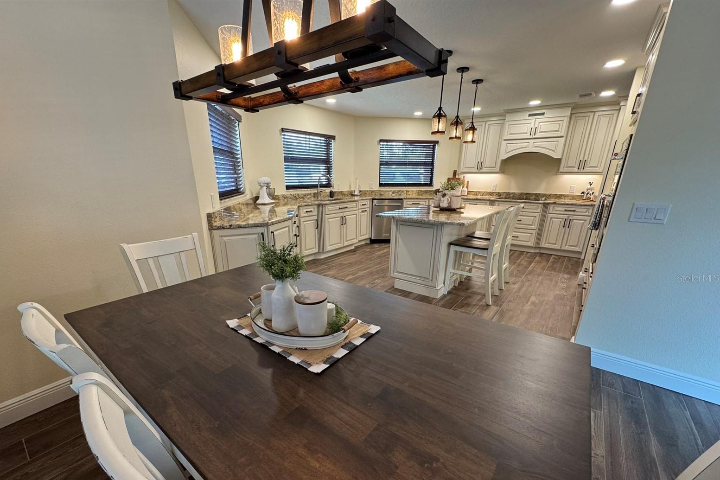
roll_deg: -0.4
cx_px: 350
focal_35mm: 15
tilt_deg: -20.1
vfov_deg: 76.8
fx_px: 300
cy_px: 278
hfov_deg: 100.4
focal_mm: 2.22
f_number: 2.2
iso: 160
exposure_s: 1/60
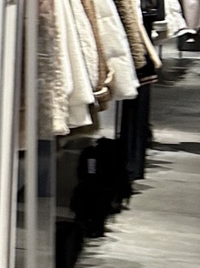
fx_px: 1366
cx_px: -315
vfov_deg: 11.2
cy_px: 67
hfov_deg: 7.7
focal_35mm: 177
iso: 125
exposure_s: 1/100
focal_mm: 5.7
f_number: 1.5
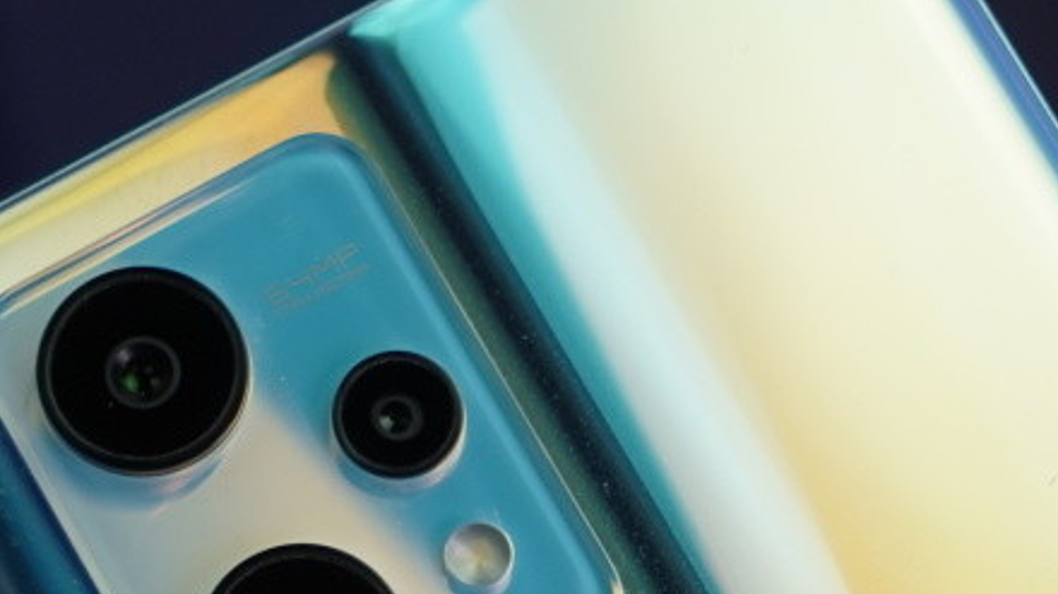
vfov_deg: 8.6
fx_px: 3926
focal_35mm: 140
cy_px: 601
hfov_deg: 15.3
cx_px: 827
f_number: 7.1
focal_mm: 49
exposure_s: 1/160
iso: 500
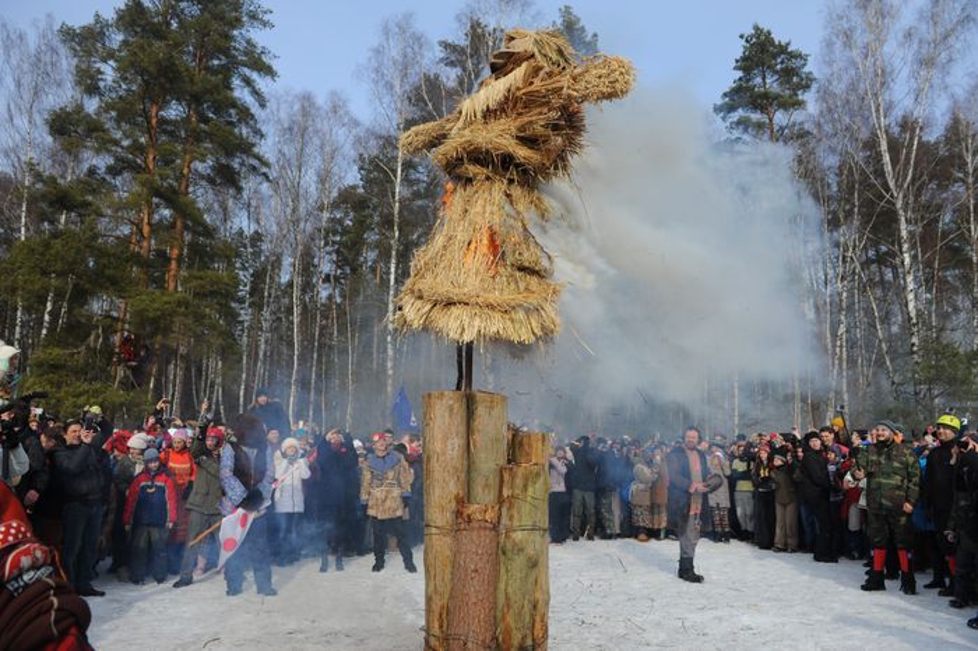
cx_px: 489
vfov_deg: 53.1
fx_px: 652
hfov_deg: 73.8
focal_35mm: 24
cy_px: 326
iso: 200
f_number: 5.6
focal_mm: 24
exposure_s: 1/800
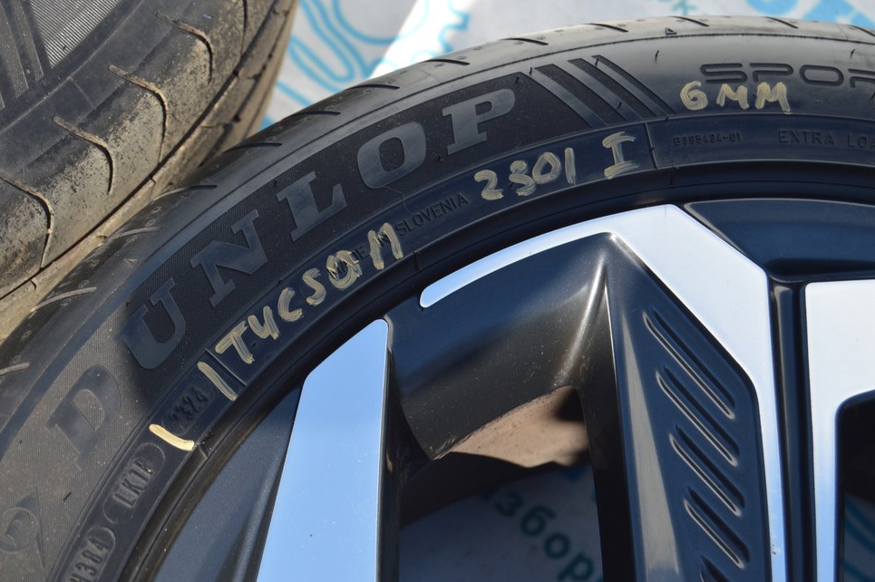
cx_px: 433
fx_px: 2126
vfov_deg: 15.6
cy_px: 291
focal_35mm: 88
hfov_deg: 23.3
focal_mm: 55
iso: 100
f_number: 6.3
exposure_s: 1/160
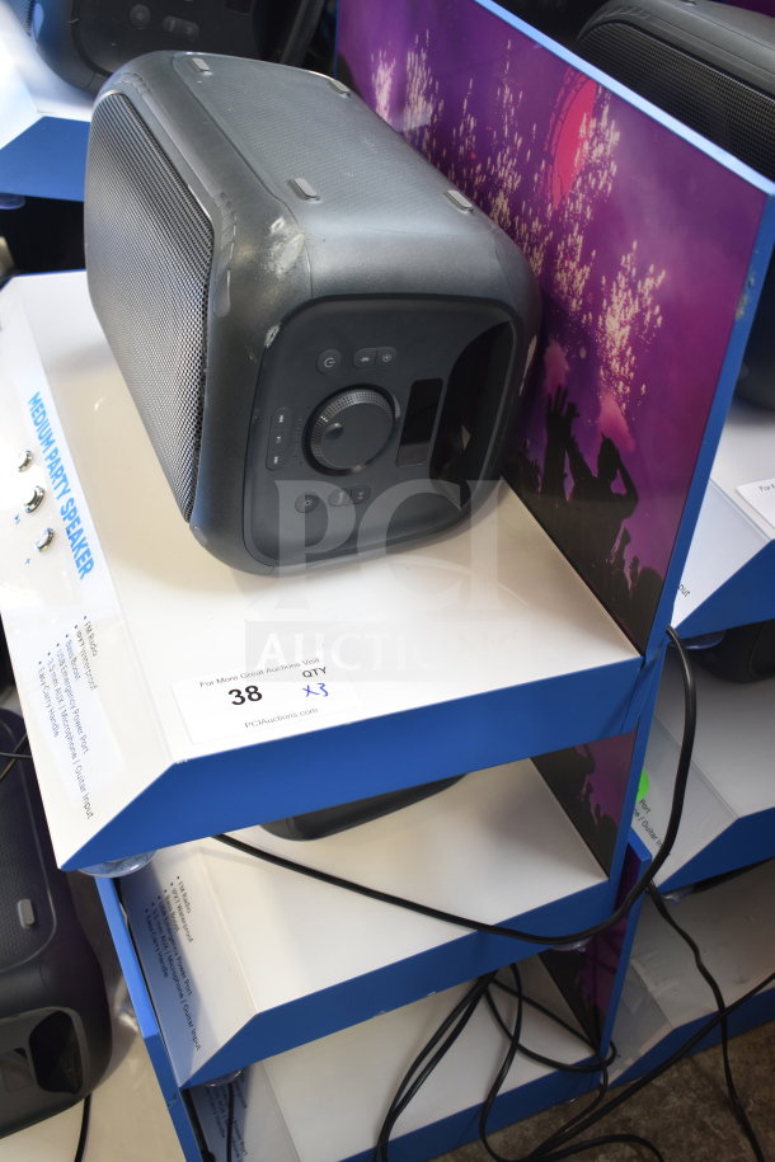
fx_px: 1162
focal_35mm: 36
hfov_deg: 36.9
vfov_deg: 53.1
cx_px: 388
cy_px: 581
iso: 200
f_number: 4
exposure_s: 1/40
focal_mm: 24
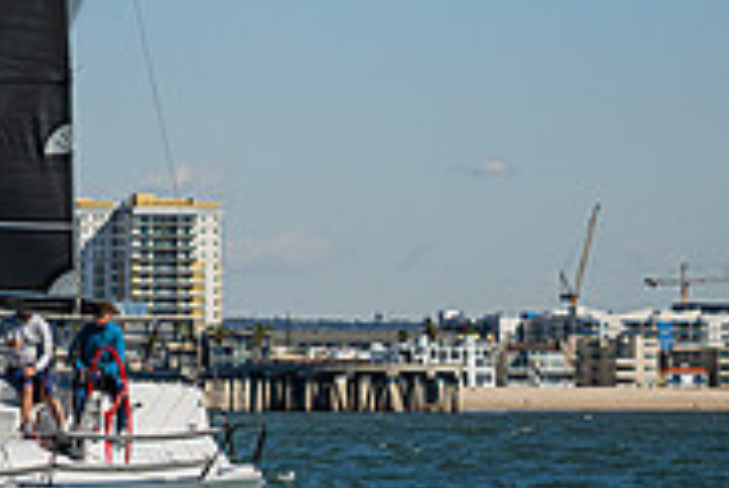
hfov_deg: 6.2
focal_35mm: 326
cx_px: -322
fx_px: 6607
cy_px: -232
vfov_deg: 4.2
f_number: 5.6
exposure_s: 1/6400
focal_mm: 100
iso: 400
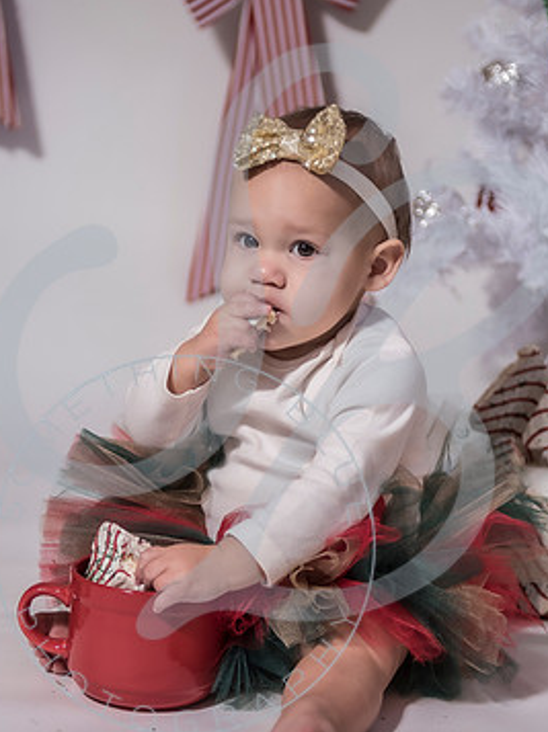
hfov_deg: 14.8
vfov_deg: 19.7
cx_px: 222
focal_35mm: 100
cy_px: 390
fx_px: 2115
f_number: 2.8
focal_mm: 55
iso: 100
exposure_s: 1/125
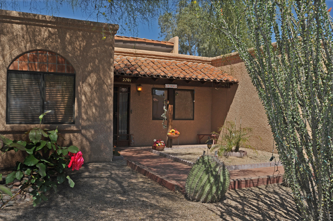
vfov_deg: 37.8
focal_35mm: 35
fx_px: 324
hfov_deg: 54.5
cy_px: 110
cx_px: 166
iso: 320
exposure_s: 1/320
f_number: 16
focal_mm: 35
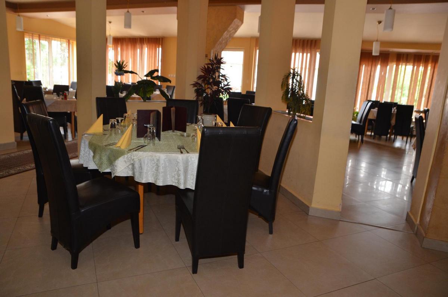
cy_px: 148
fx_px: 317
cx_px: 224
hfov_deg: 70.5
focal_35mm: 26
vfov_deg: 50.2
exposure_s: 1/125
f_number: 5
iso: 640
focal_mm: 17
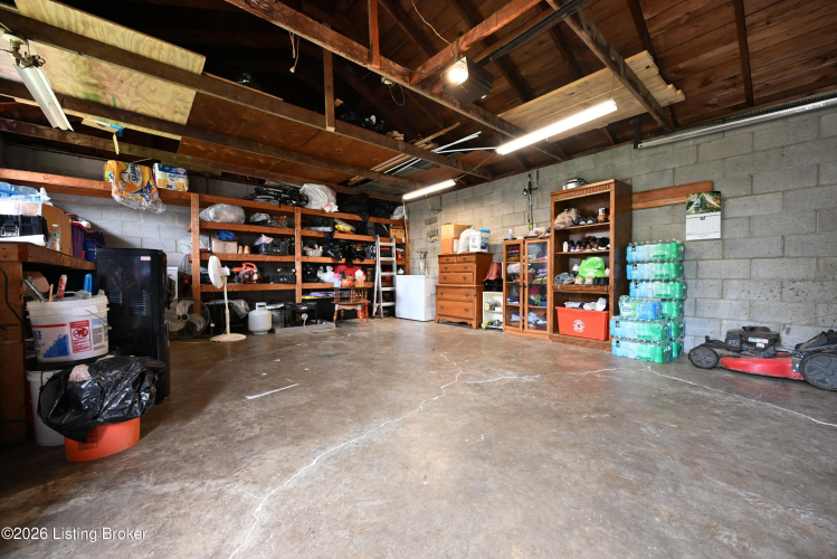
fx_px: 326
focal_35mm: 14
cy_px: 280
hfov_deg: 104.2
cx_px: 418
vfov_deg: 81.3
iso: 1250
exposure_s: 1/25
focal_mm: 14
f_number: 5.6
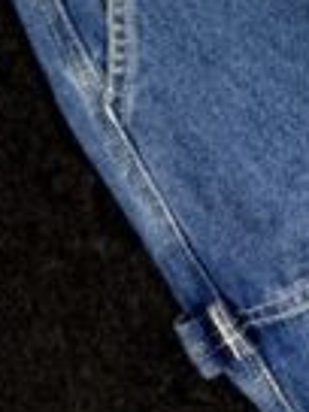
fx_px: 1119
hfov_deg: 14.9
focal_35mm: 94
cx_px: 415
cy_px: -241
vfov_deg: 18.1
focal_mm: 6.76
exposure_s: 1/100
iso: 80
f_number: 1.78
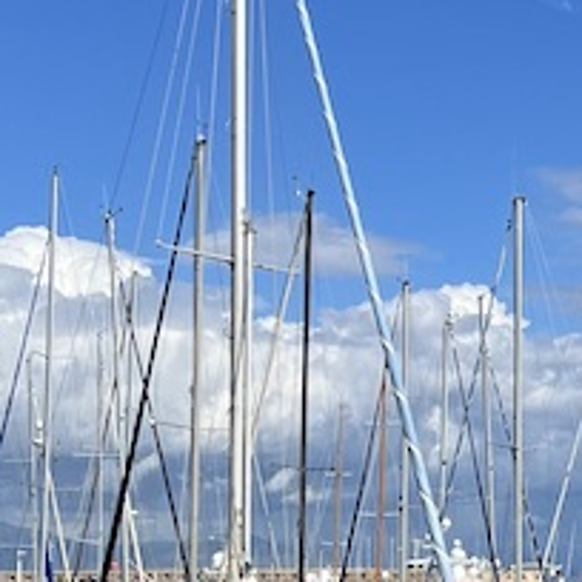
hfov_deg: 14.3
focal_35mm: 120
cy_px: 538
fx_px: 2283
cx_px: 579
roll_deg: -0.1
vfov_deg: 14.4
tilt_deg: +1.4
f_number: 1.5
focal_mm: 5.7
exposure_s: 1/8696
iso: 50
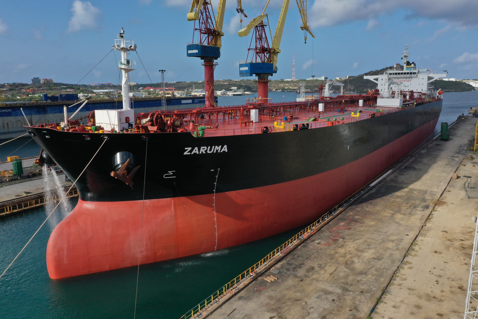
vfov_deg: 46.4
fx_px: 372
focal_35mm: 28
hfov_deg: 65.5
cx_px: 239
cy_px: 160
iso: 100
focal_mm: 10.26
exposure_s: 1/320
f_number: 8
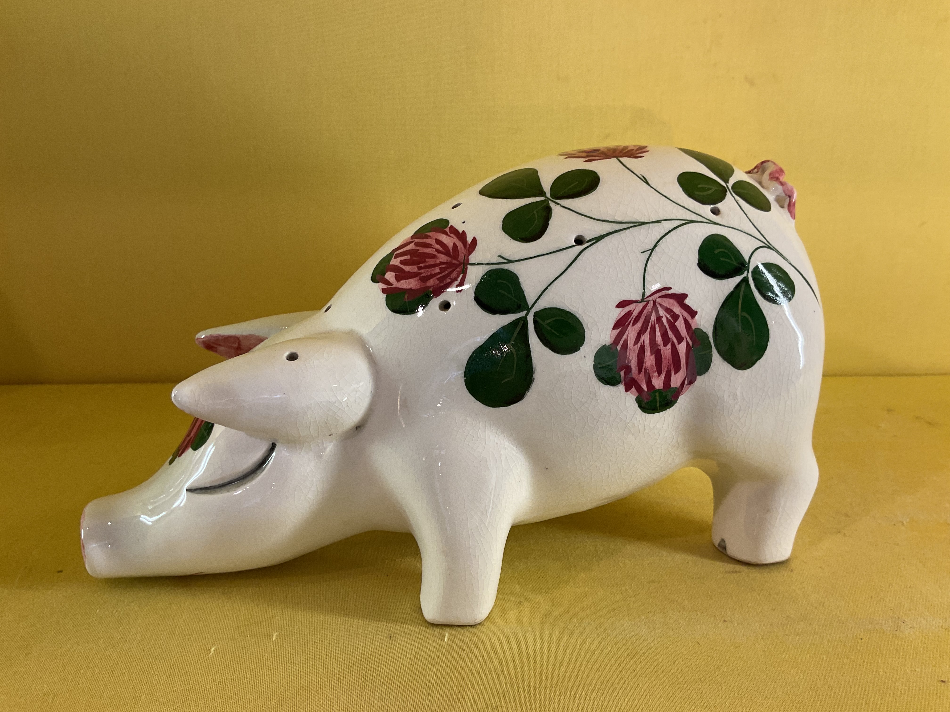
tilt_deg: -18.8
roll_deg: -0.8
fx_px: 796
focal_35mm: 29
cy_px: 356
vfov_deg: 48.2
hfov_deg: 61.7
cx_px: 475
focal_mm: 3
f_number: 1.8
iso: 40
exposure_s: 1/50
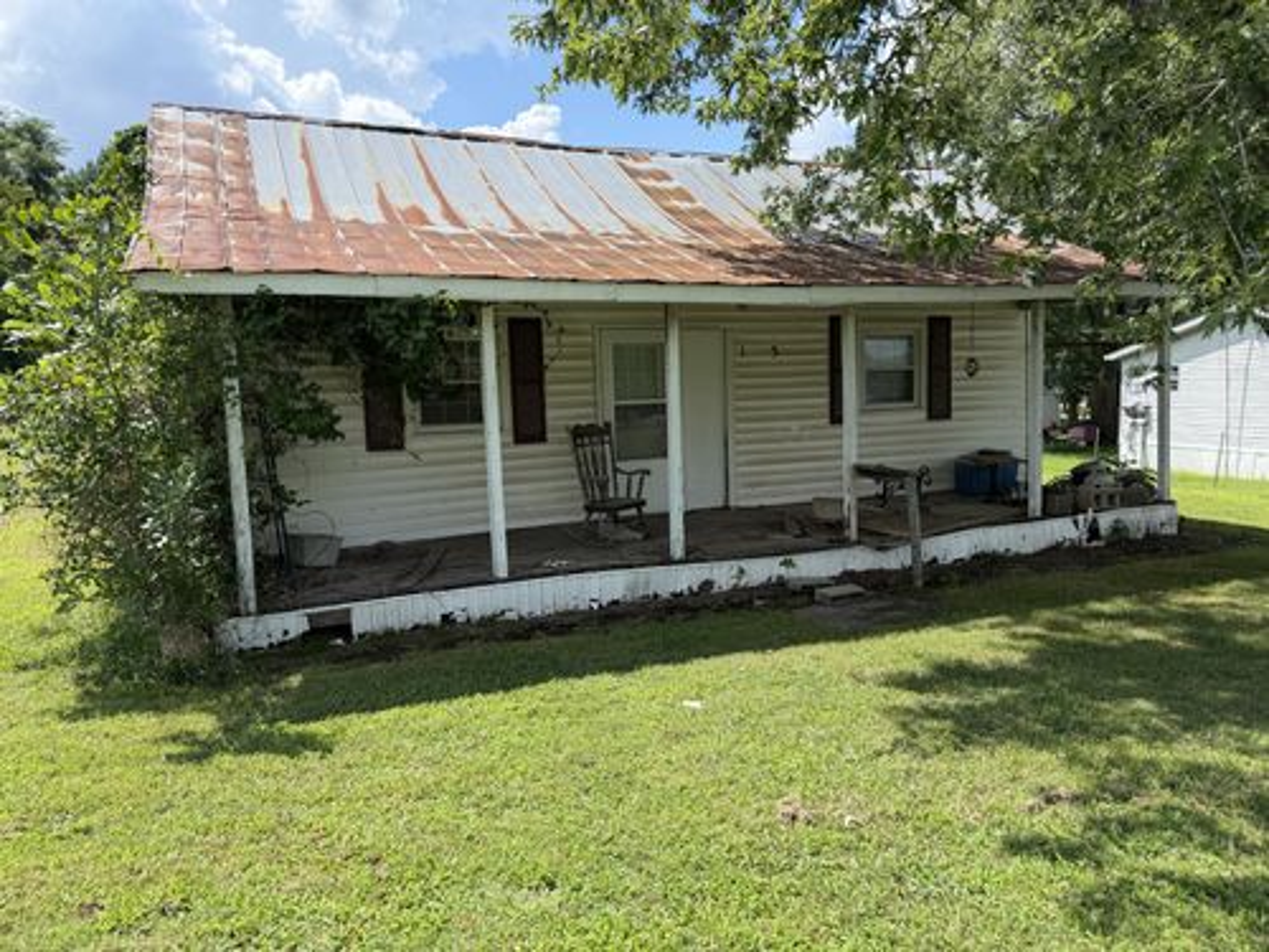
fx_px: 880
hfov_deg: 71.6
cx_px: 634
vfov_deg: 56.8
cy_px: 476
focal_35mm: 24
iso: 100
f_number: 1.78
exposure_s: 1/2907
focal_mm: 6.76
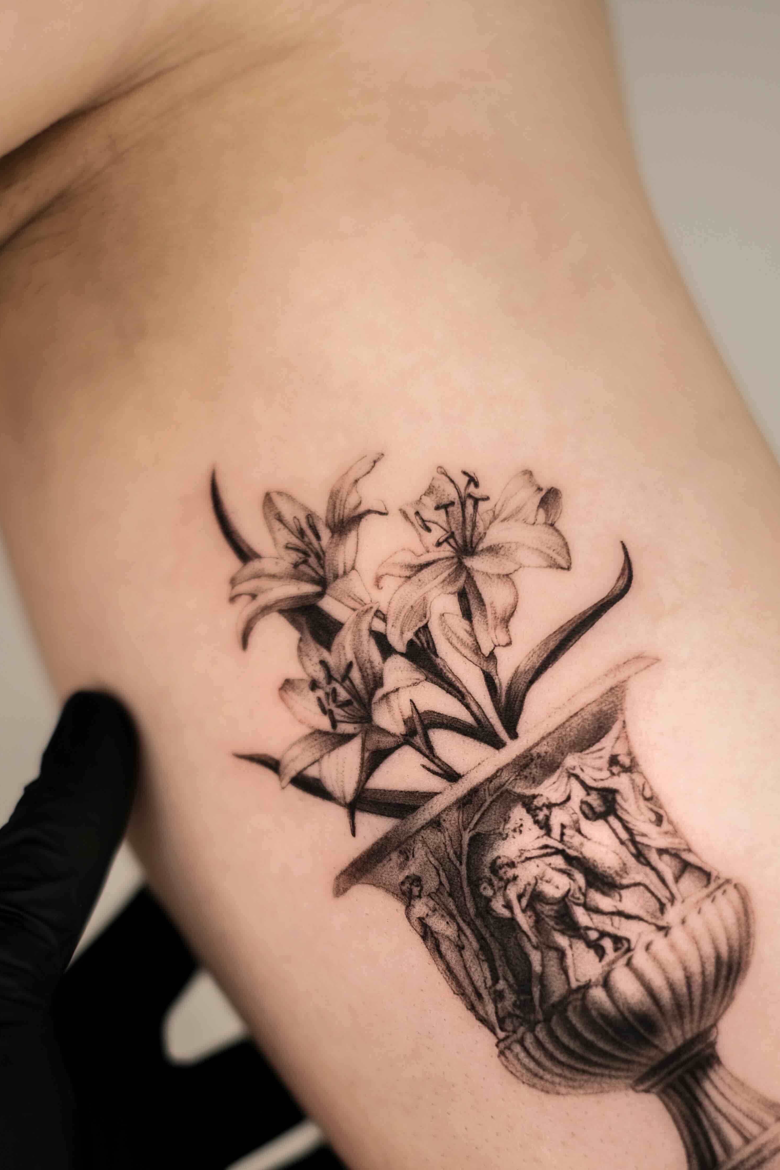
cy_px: 780
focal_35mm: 73
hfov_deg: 18.7
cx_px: 464
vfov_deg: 27.5
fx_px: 2372
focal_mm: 35
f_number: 1.8
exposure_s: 1/500
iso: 160
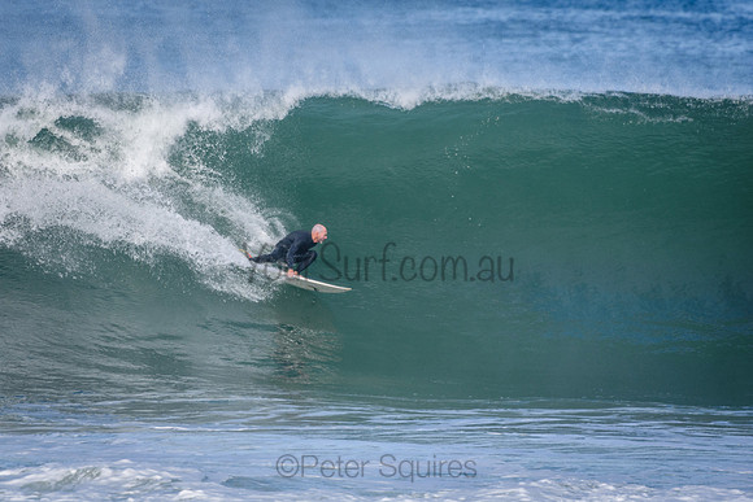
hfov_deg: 3.4
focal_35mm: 600
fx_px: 12552
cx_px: 376
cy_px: 251
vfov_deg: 2.3
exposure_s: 1/2000
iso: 450
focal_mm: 400
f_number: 5.6
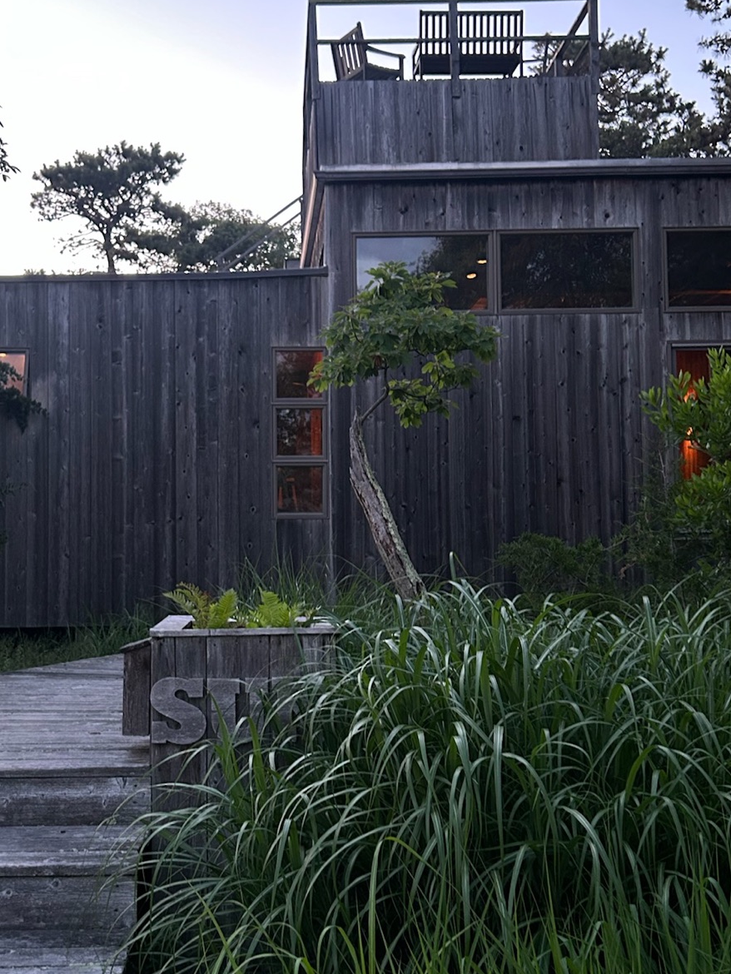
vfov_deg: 46.8
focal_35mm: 40
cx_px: 268
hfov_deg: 35.7
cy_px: 492
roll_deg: -0.3
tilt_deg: +2.5
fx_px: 1126
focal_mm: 5.7
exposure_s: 1/46
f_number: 1.5
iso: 500
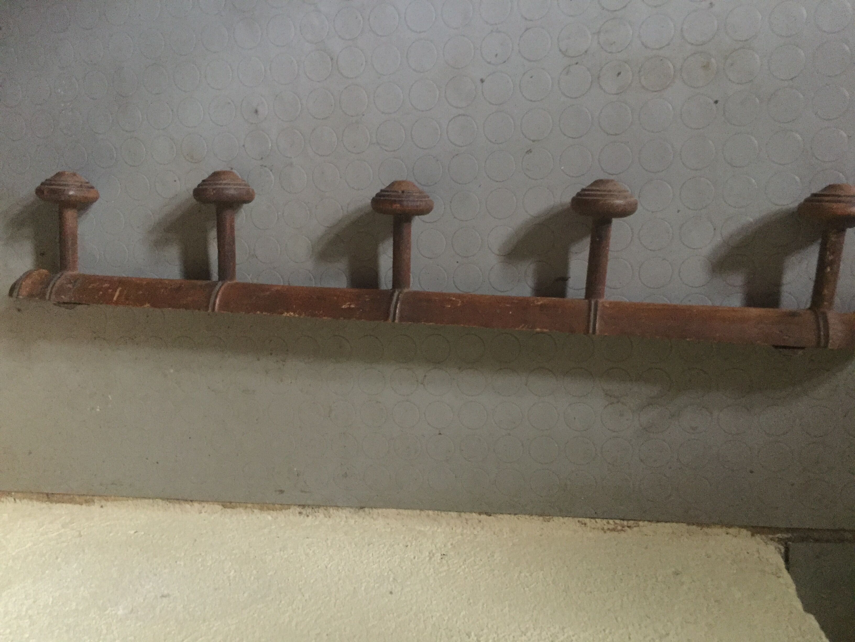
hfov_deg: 61.7
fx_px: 716
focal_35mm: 29
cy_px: 321
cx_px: 428
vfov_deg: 48.2
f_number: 2.2
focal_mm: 4.15
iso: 500
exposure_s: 1/17
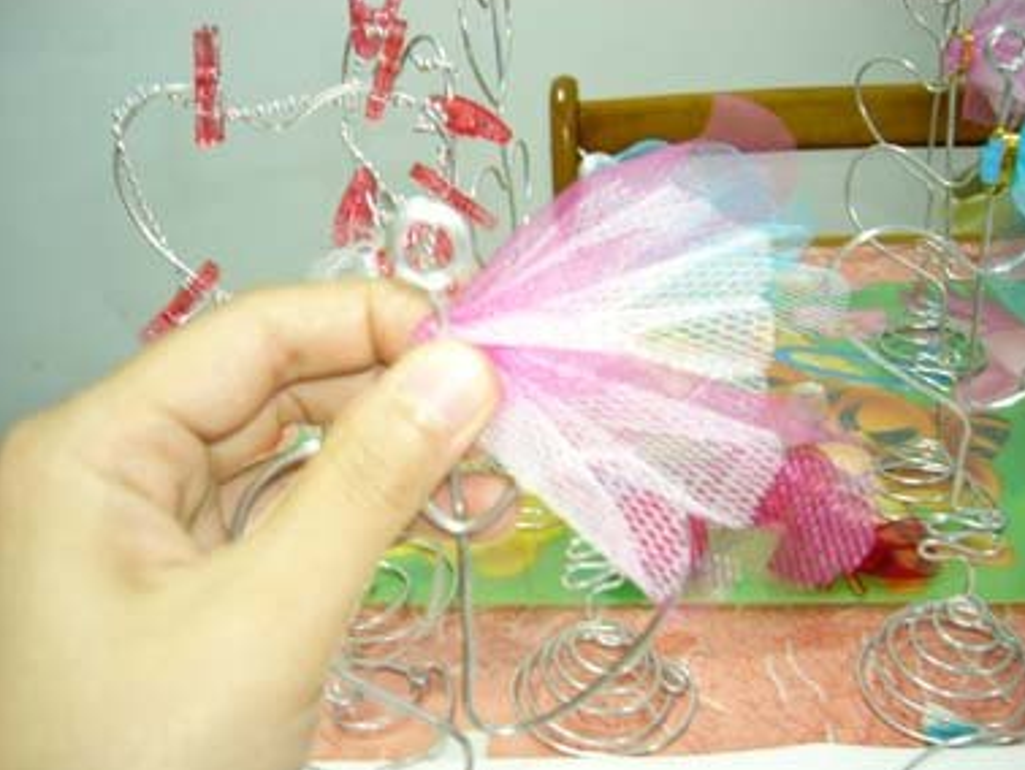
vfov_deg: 38.7
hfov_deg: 50.1
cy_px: 393
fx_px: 1096
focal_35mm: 37
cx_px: 537
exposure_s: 1/5
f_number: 2.8
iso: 100
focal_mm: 5.8
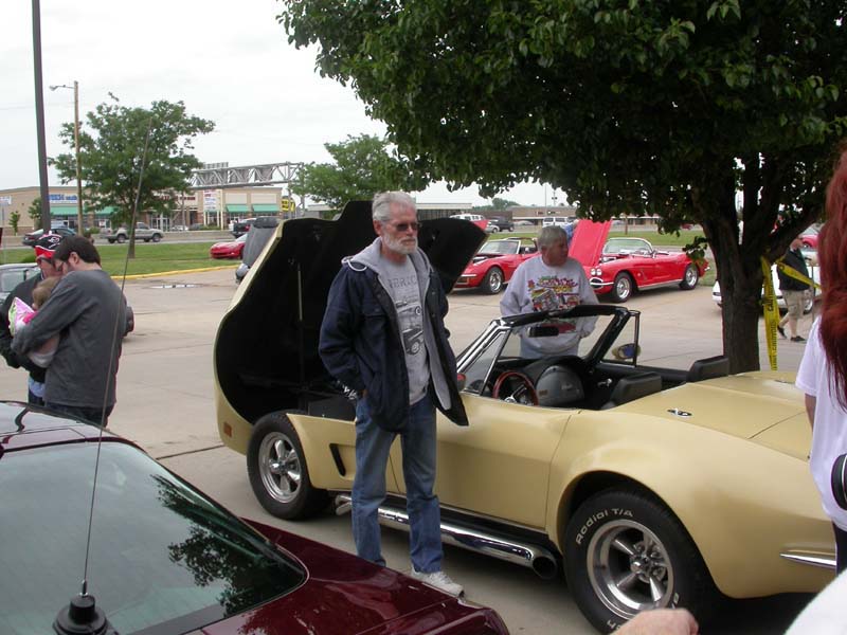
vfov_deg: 37.7
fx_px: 930
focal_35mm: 38
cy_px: 318
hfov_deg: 49.0
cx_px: 424
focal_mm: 7.85
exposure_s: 1/232
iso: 100
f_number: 6.7
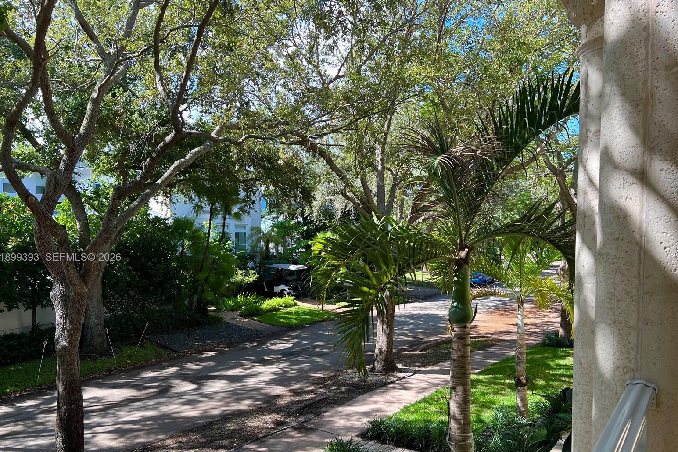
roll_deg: +0.7
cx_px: 336
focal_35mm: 28
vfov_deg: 46.3
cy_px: 258
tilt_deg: -3.2
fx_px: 527
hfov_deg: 65.5
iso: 50
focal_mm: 5.7
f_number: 1.5
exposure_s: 1/552
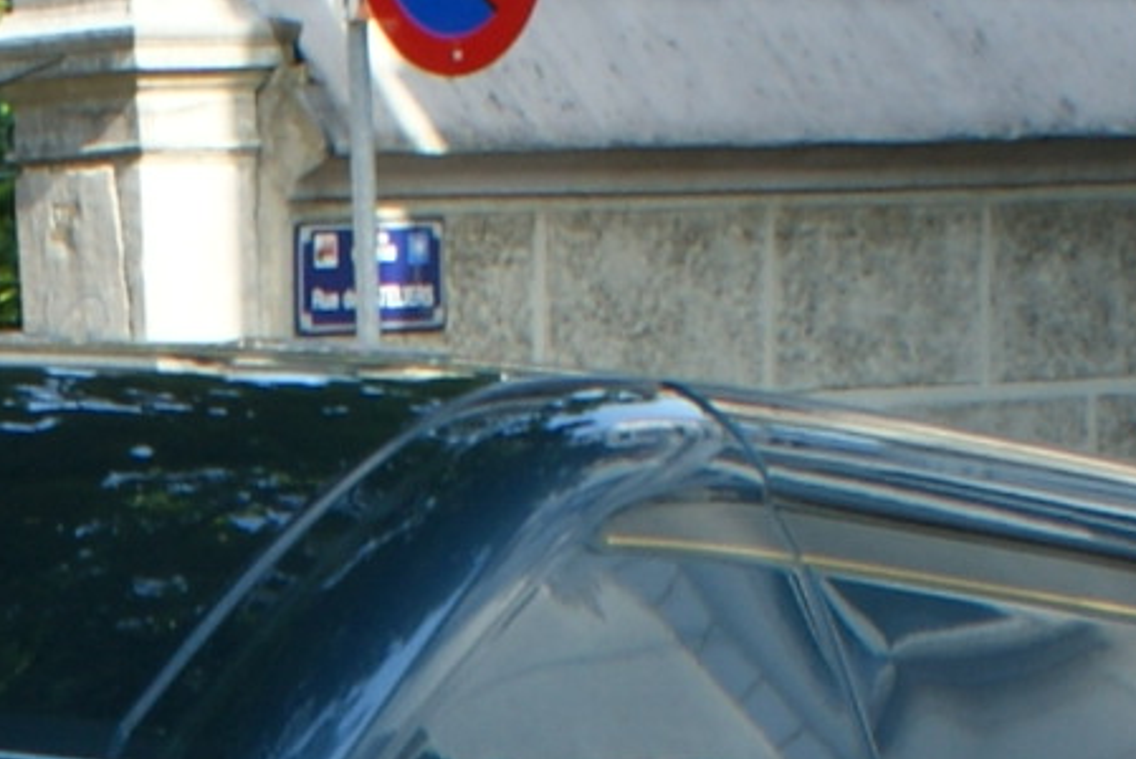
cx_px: -187
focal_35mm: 273
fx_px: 8620
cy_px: 1981
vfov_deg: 4.9
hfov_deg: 7.5
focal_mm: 24
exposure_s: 1/60
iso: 100
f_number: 6.3
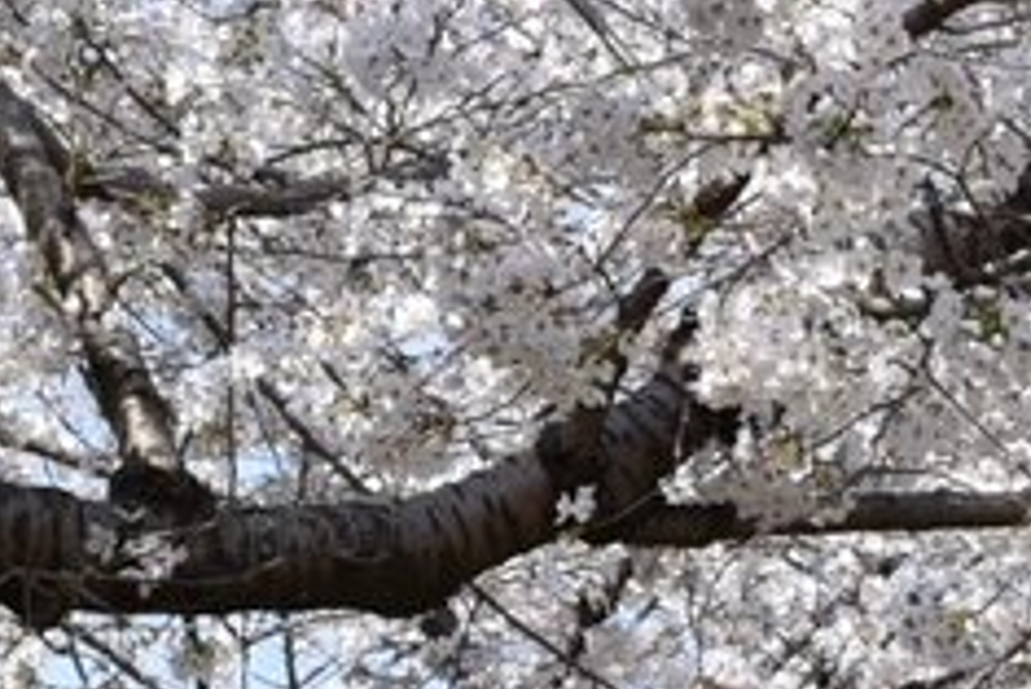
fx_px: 7696
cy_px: 562
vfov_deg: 5.1
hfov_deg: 7.6
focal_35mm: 269
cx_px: -329
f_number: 9
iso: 100
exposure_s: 1/200
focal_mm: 35
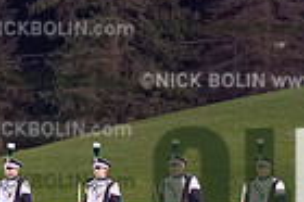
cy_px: 230
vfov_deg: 2.9
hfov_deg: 4.4
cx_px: 306
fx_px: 3922
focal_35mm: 465
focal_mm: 112
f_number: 5.6
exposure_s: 1/400
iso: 6400
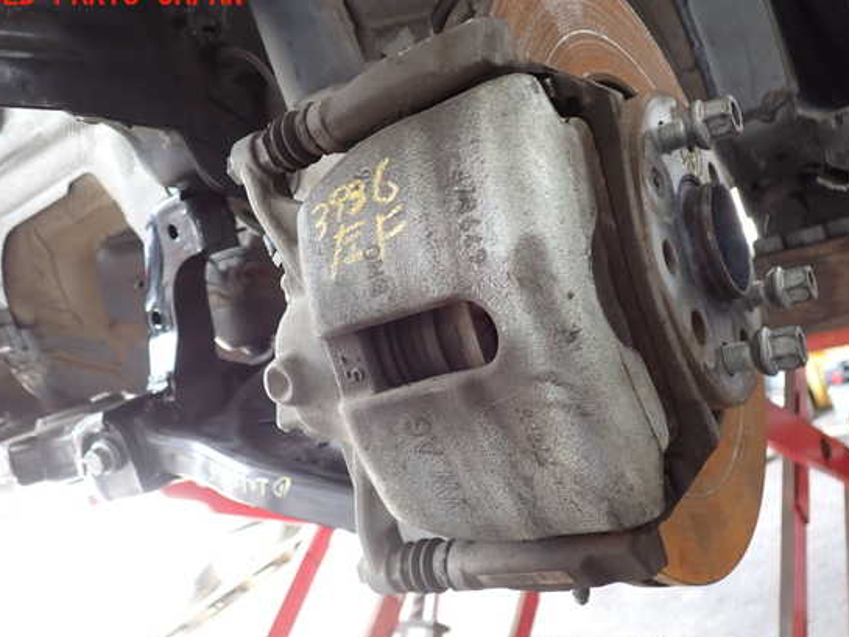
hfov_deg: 55.3
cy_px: 326
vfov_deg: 43.0
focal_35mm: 33
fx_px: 810
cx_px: 427
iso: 200
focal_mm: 5.4
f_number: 2.3
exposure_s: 1/50
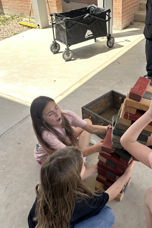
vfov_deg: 51.8
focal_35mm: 37
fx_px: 234
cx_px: 96
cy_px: 102
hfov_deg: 35.7
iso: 80
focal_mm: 6.86
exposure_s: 1/785
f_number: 1.78
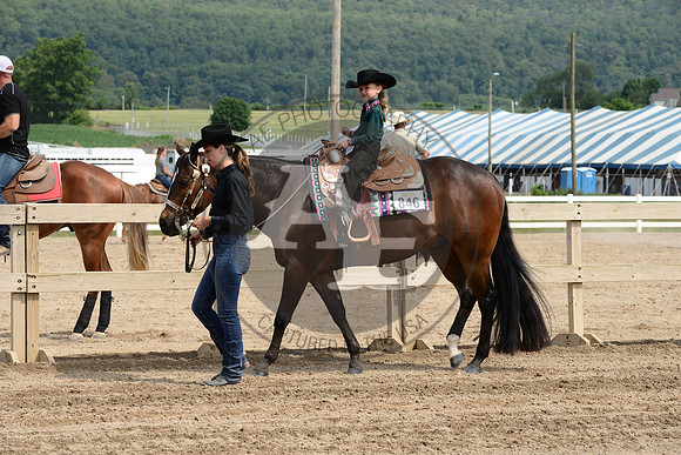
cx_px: 340
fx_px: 2195
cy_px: 228
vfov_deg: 11.8
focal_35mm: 116
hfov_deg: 17.6
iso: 320
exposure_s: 1/800
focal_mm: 116
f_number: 7.1
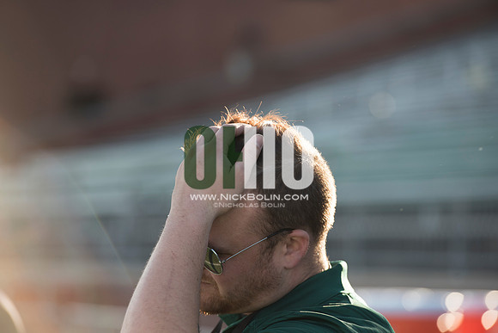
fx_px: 2767
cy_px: 166
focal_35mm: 200
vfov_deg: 6.9
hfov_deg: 10.3
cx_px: 249
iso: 320
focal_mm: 200
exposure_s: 1/640
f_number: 5
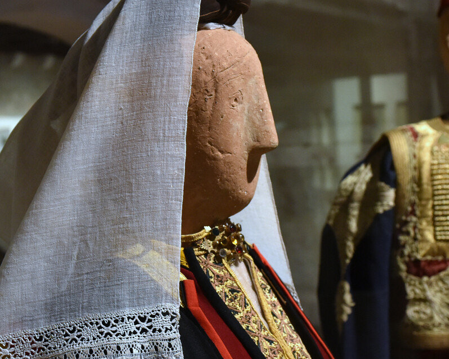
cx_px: 230
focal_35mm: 73
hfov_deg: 26.1
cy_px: 196
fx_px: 970
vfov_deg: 21.0
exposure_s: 1/80
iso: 1600
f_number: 4
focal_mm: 31
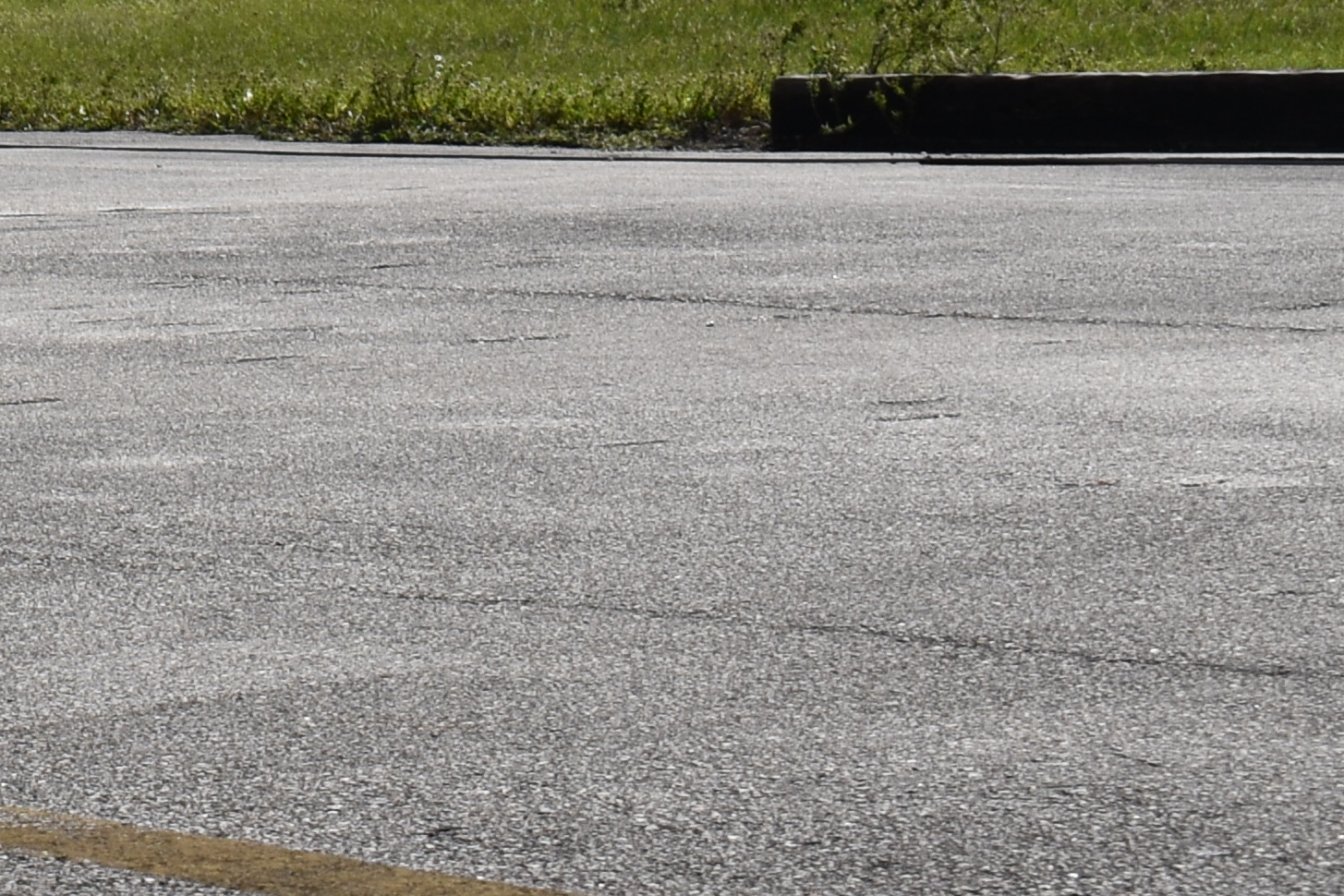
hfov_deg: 9.7
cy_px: -757
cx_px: -1324
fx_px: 7391
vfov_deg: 6.8
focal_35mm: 198
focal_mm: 32
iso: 100
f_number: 10
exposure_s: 1/400
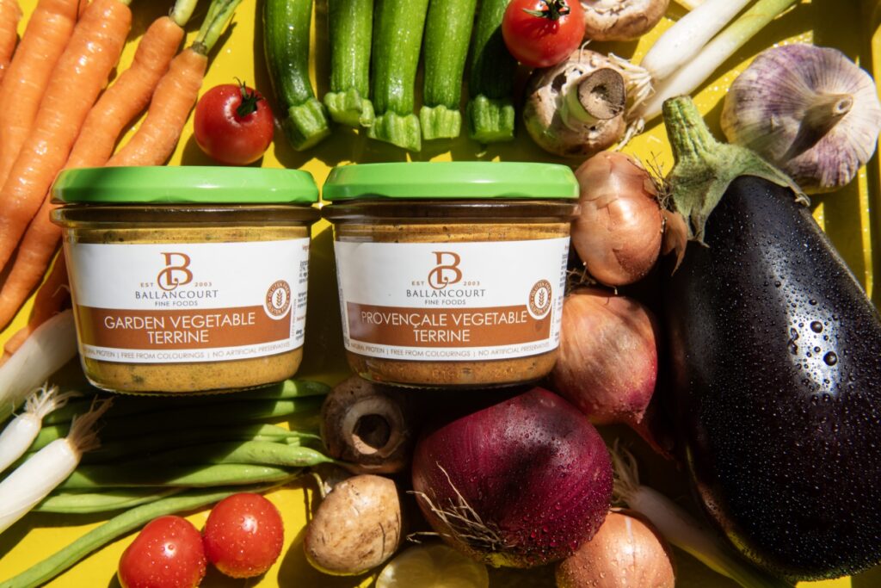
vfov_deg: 33.4
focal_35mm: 40
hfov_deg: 48.5
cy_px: 294
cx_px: 440
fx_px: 979
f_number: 10
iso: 200
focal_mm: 40
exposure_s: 1/160
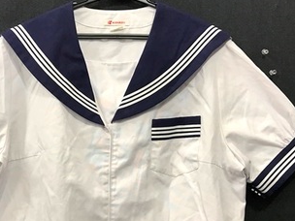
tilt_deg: +0.8
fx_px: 392
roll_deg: +0.4
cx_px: 116
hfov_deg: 41.0
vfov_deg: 31.3
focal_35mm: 46
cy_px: 145
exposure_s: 1/33
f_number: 1.8
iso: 25
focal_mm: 3.99
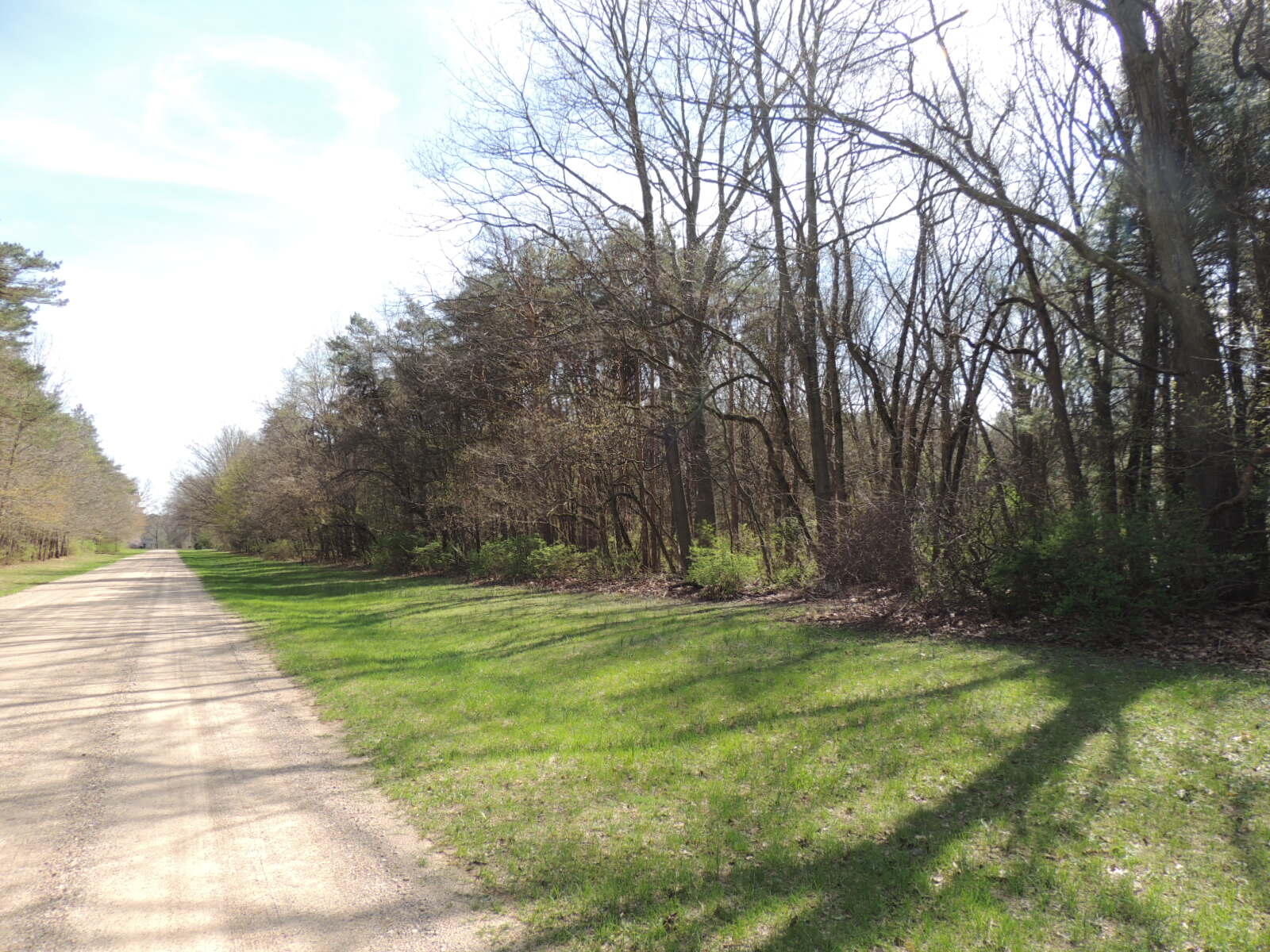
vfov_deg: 56.8
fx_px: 881
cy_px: 476
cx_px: 635
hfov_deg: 71.6
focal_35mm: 24
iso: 100
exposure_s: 1/500
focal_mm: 4.3
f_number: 3
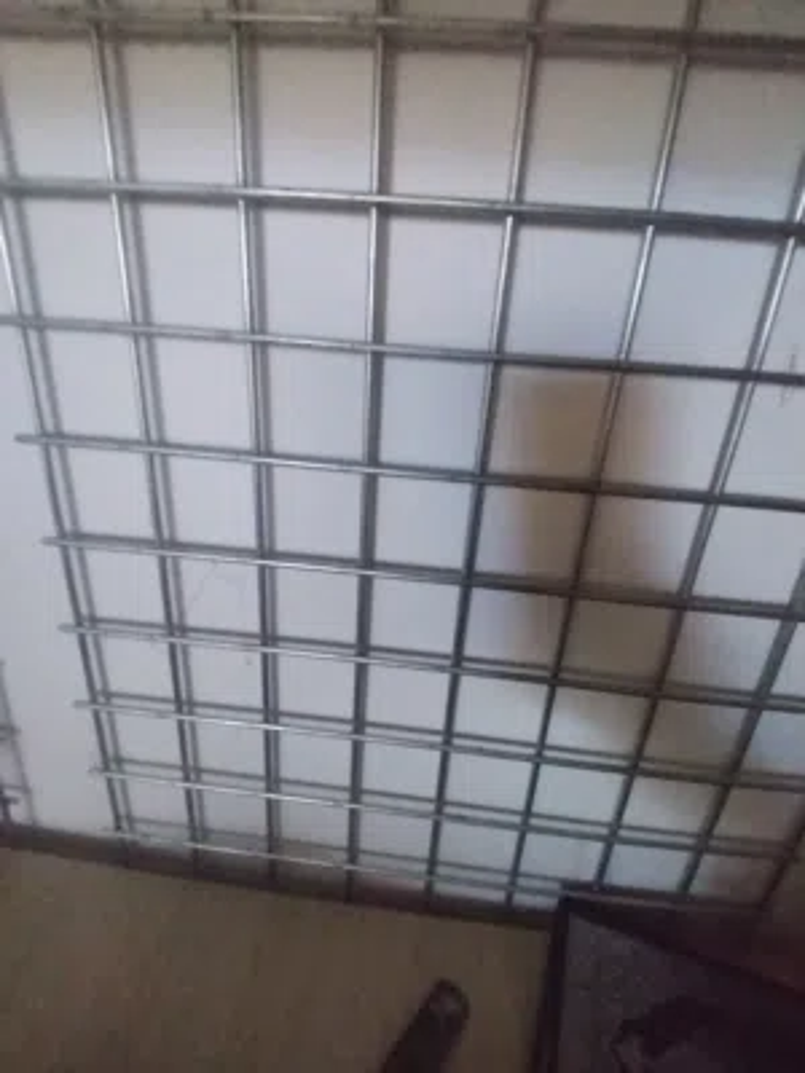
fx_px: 527
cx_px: 402
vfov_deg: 91.0
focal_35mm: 17
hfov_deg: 74.7
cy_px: 536
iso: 1019
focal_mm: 1.4
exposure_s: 1/15
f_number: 2.2
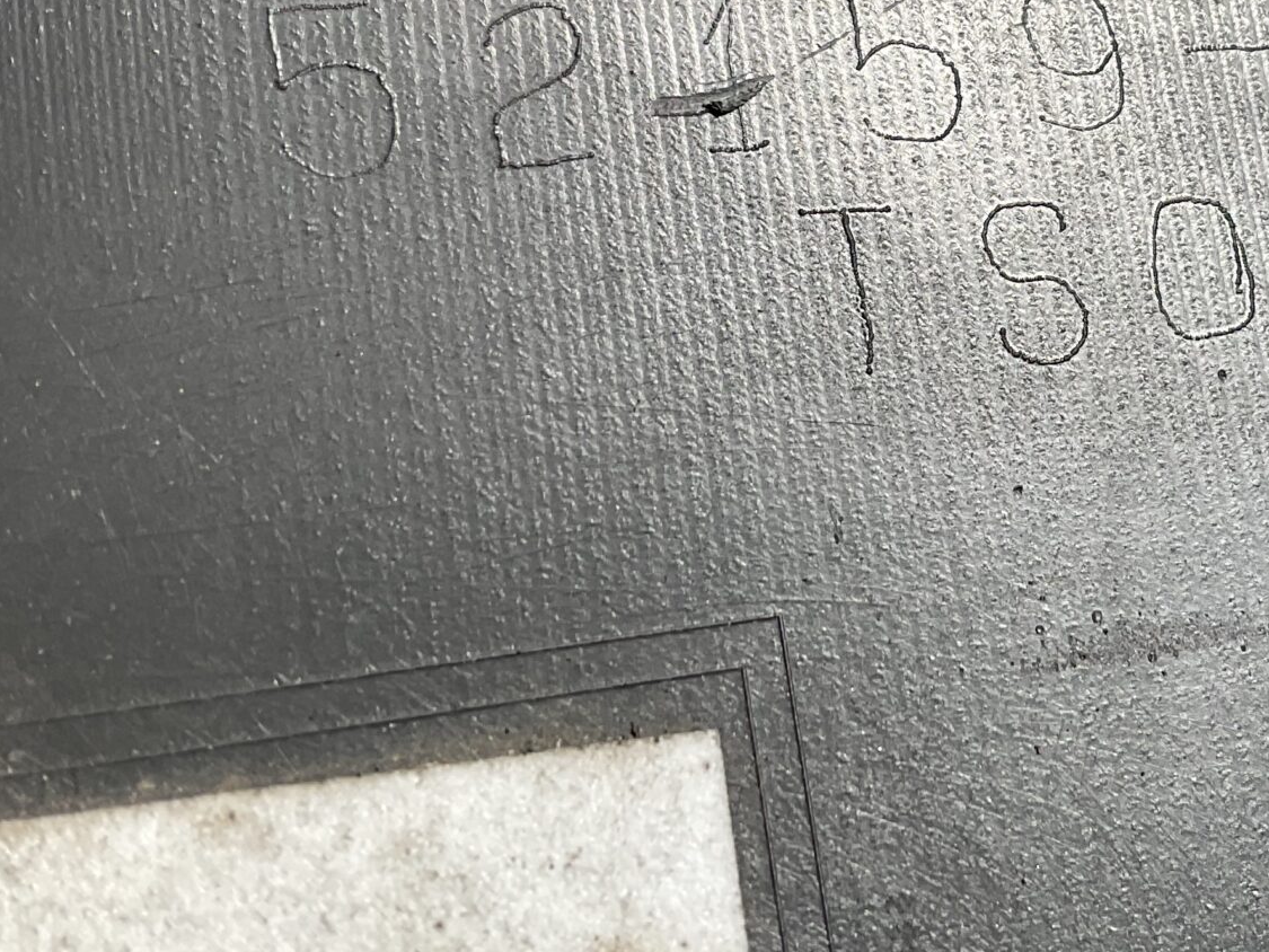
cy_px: 194
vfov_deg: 22.0
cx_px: 990
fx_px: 2420
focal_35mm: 66
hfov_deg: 28.8
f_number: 1.8
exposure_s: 1/829
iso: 16
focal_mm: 3
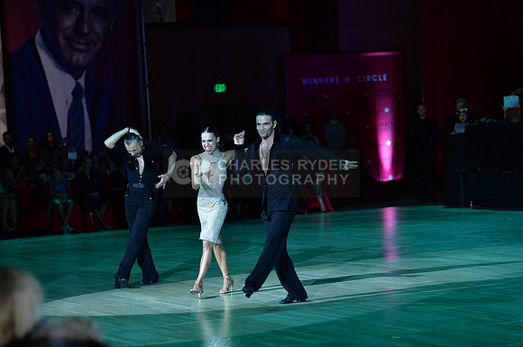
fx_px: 1741
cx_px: 262
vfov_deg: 11.4
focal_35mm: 120
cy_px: 174
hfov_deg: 17.1
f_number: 4
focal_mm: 120
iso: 2000
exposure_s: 1/250
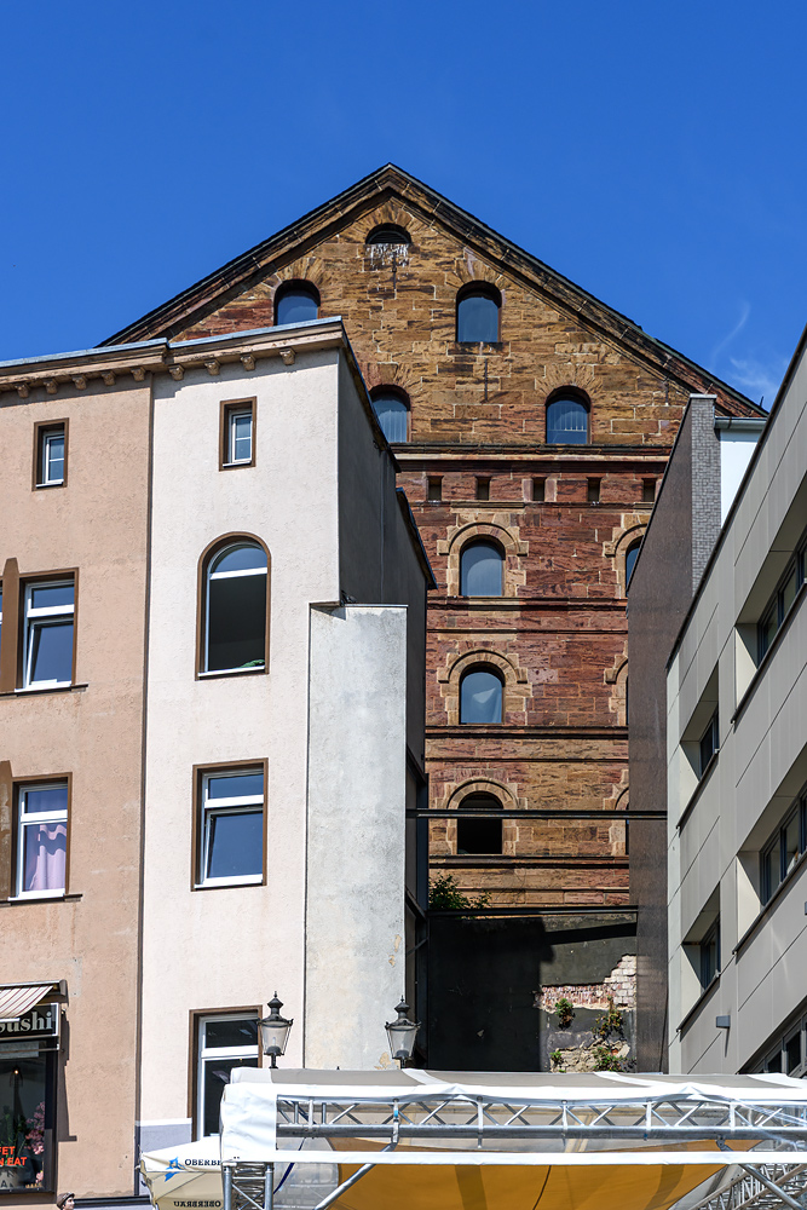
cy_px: 605
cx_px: 404
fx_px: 2420
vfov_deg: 28.1
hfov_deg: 18.9
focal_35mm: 72
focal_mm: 48
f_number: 8
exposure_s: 1/1000
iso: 200
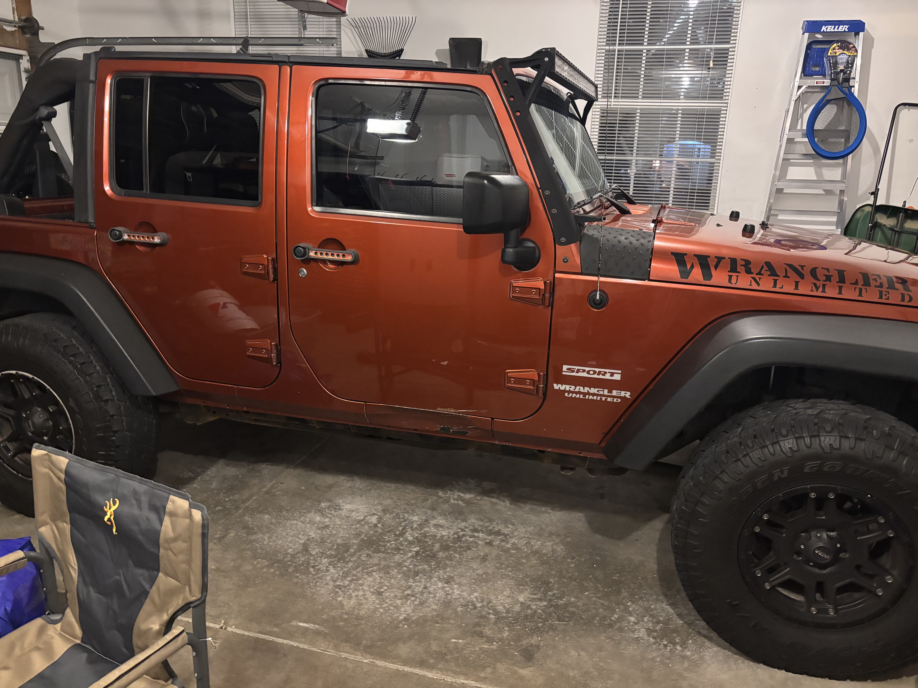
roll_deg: -1.9
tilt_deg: -15.8
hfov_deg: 67.3
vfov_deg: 53.1
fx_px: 690
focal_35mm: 26
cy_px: 344
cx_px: 459
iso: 800
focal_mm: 5.96
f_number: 1.6
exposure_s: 1/30
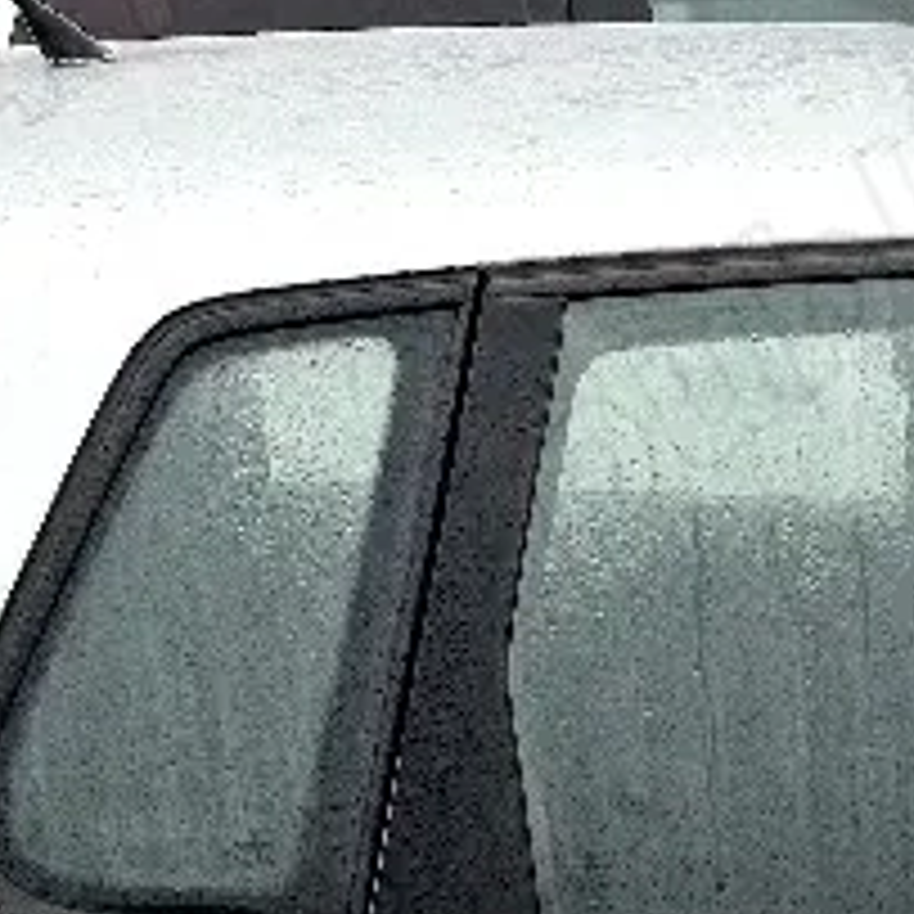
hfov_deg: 16.2
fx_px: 2987
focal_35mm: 100
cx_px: 1292
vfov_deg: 15.9
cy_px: 1391
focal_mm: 5.54
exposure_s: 1/100
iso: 160
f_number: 1.8
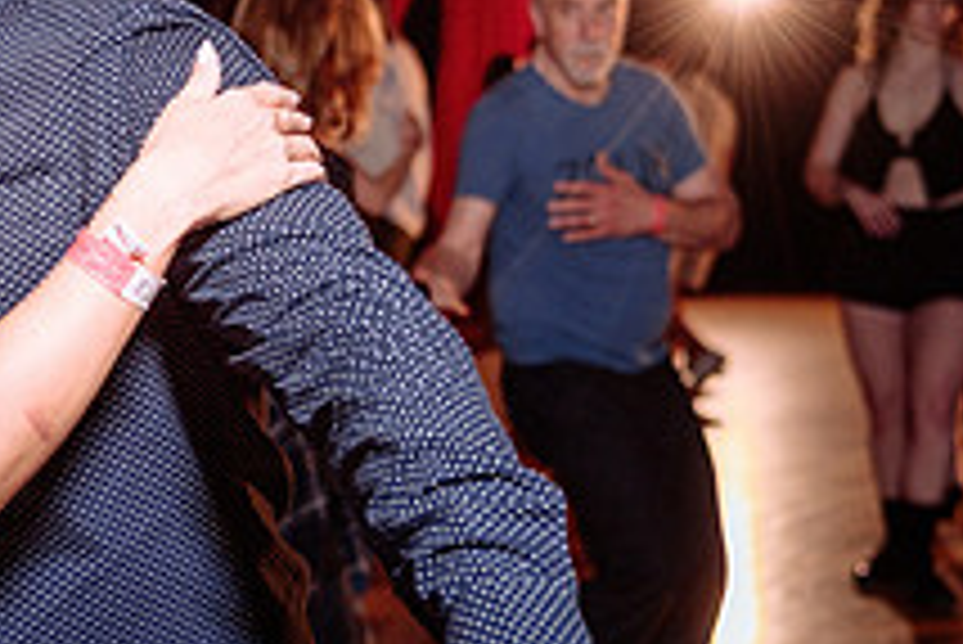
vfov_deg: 11.9
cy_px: 281
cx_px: 244
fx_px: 3078
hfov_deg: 17.7
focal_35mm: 115
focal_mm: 38
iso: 800
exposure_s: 1/60
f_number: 2.8
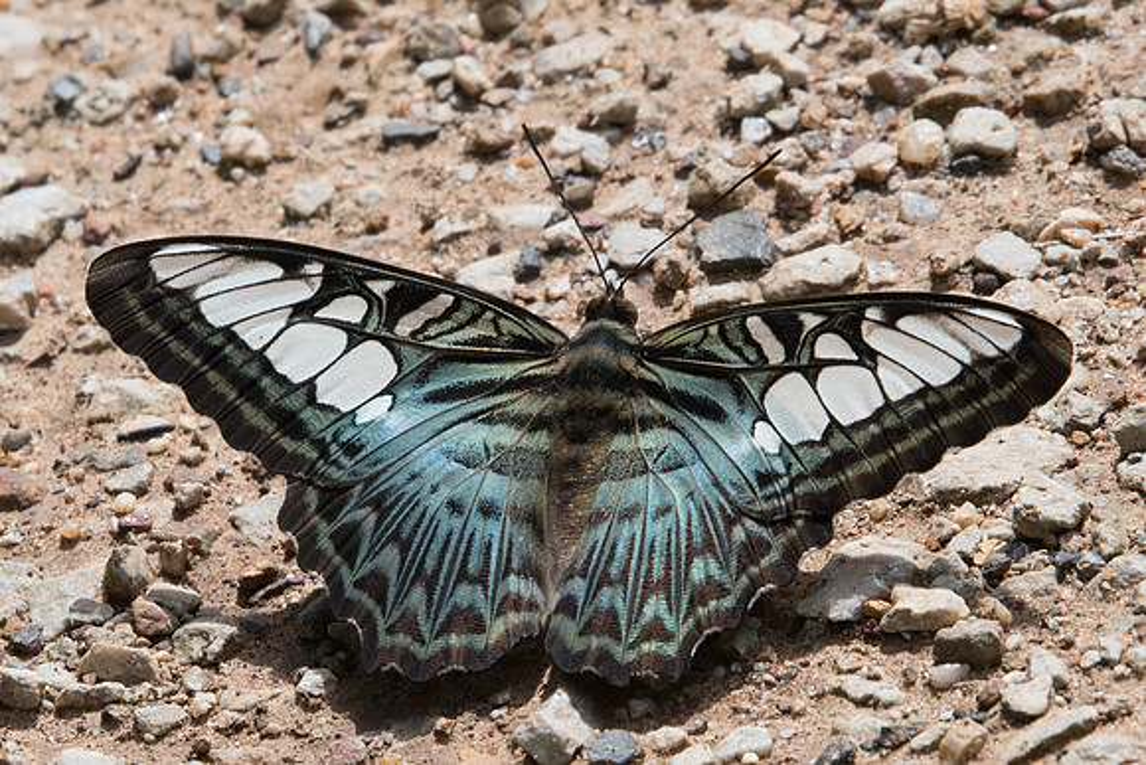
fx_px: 28615
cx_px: 612
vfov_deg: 1.5
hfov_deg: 2.3
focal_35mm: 899
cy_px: 382
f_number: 14
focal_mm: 400
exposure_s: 1/500
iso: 800
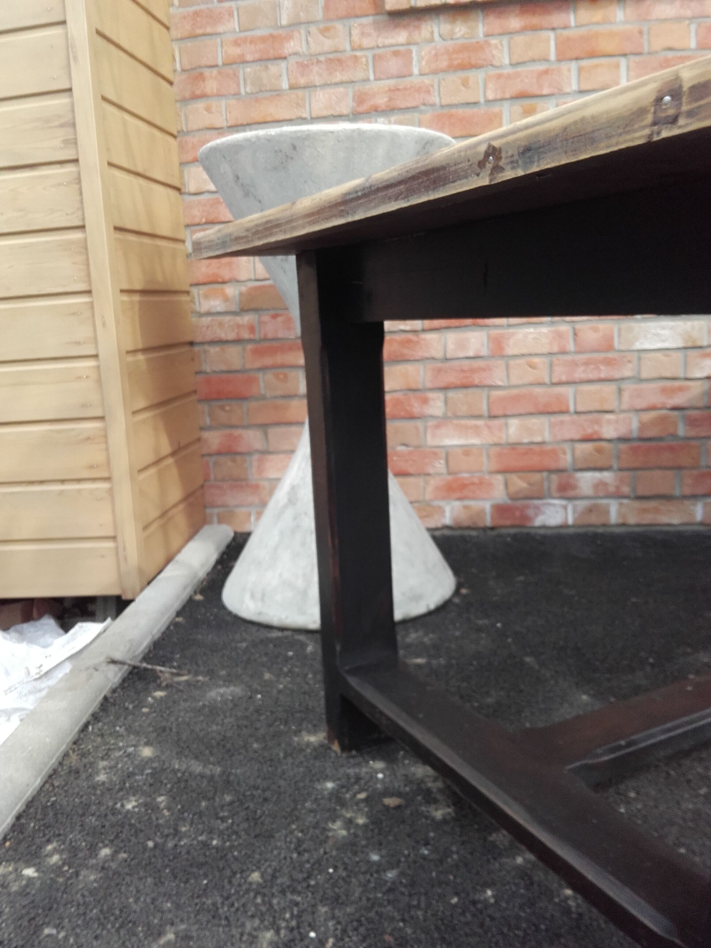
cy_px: 474
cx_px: 356
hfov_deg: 45.4
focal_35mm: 31
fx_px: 849
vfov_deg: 58.4
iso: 50
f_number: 2.2
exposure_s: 1/278
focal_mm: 3.31
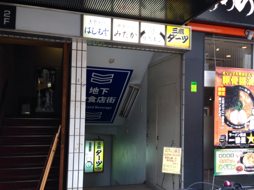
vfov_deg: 35.1
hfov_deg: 45.7
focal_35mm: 41
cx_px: 145
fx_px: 301
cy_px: 102
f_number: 2.4
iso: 64
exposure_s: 1/60
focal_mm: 4.12
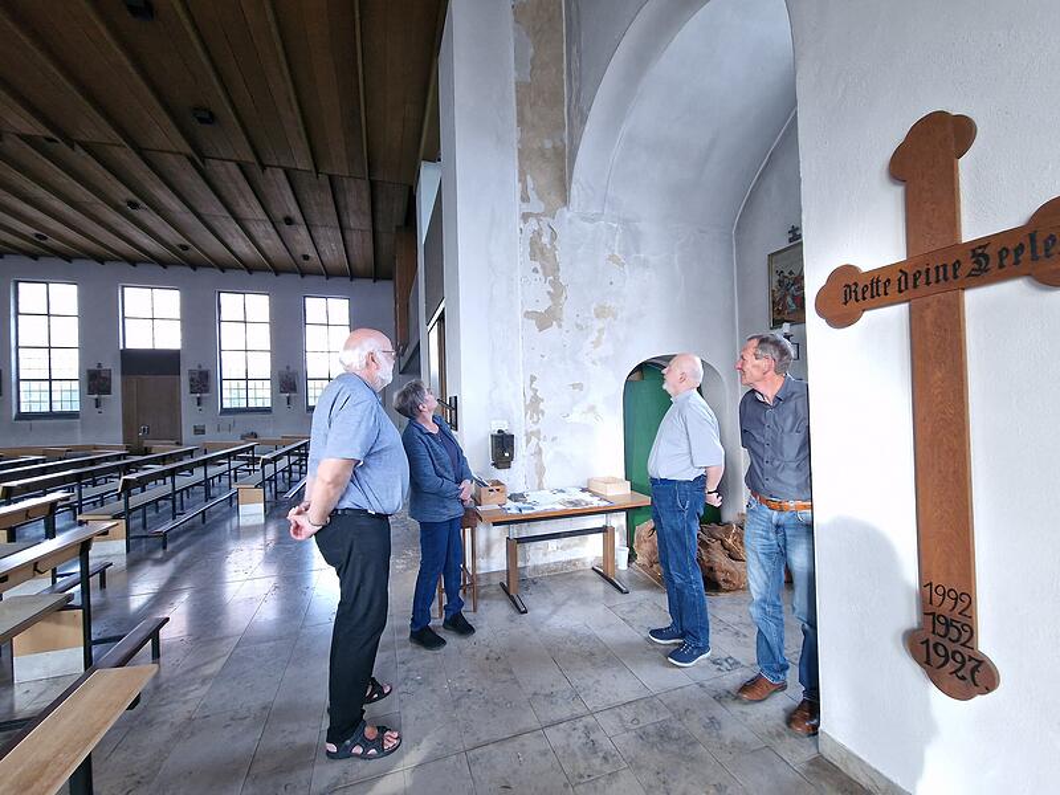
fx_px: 398
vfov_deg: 89.9
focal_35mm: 13
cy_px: 398
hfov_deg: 106.2
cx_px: 530
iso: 400
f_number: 2.2
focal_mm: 2.2
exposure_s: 1/60
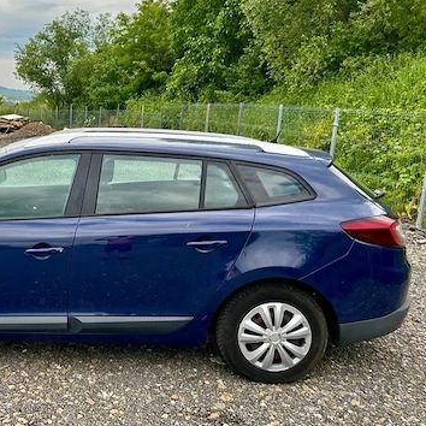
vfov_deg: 42.7
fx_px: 543
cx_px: 77
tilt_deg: -9.8
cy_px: 178
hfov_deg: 40.8
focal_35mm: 39
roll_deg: -2.3
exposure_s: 1/1934
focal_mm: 5.7
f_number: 1.5
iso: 50
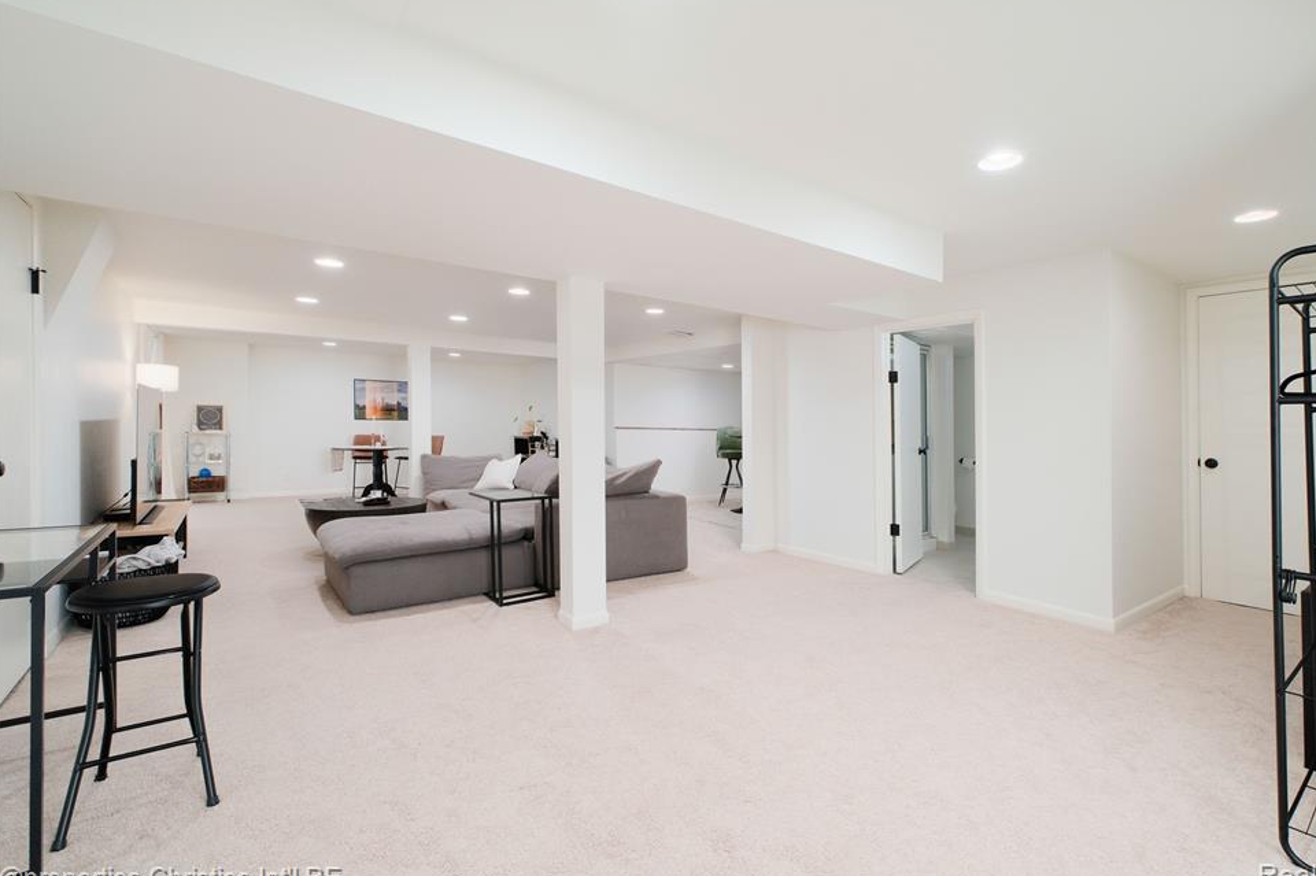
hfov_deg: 96.7
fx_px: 585
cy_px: 429
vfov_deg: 73.7
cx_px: 695
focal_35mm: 16
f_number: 8
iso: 640
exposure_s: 1/125
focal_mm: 10
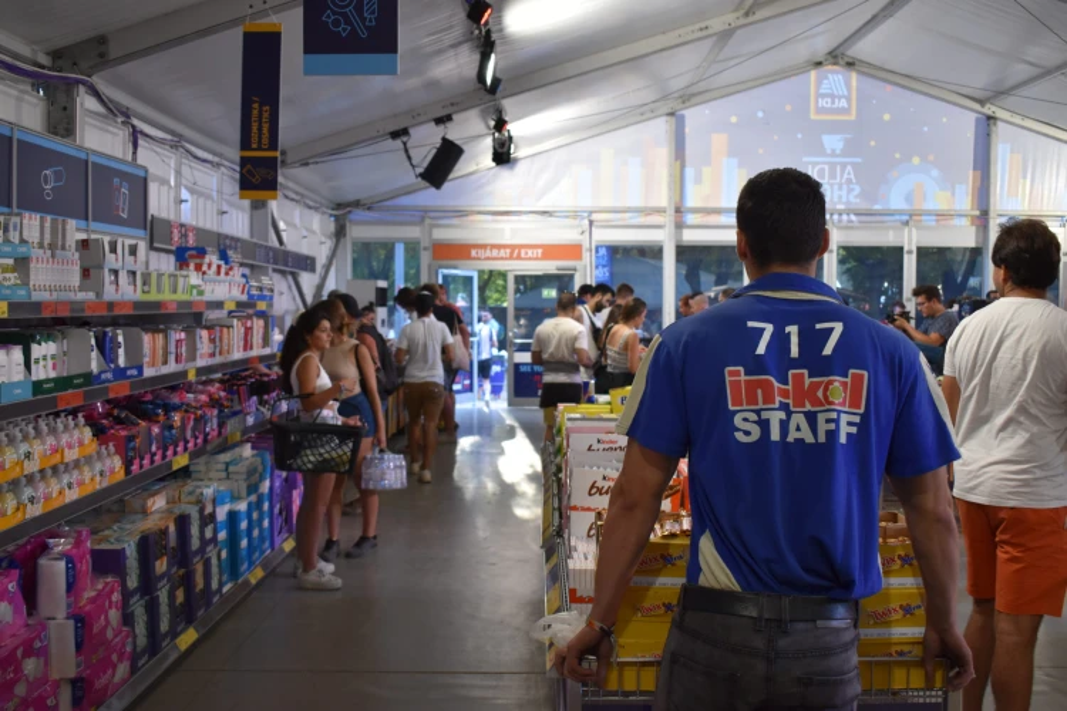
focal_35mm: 36
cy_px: 356
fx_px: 1067
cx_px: 534
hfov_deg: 53.1
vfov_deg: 36.9
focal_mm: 24
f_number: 4
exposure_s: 1/125
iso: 800
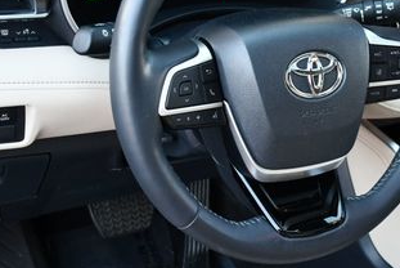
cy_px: 73
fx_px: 823
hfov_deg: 26.8
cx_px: 318
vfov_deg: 18.4
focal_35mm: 74
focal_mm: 18
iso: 800
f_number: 3.5
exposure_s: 1/160
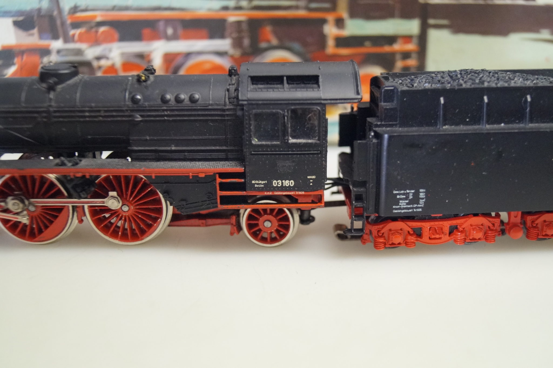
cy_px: 184
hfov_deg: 46.4
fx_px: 645
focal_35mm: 42
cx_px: 276
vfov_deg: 31.9
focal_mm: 28
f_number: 4.5
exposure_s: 1/160
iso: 2000
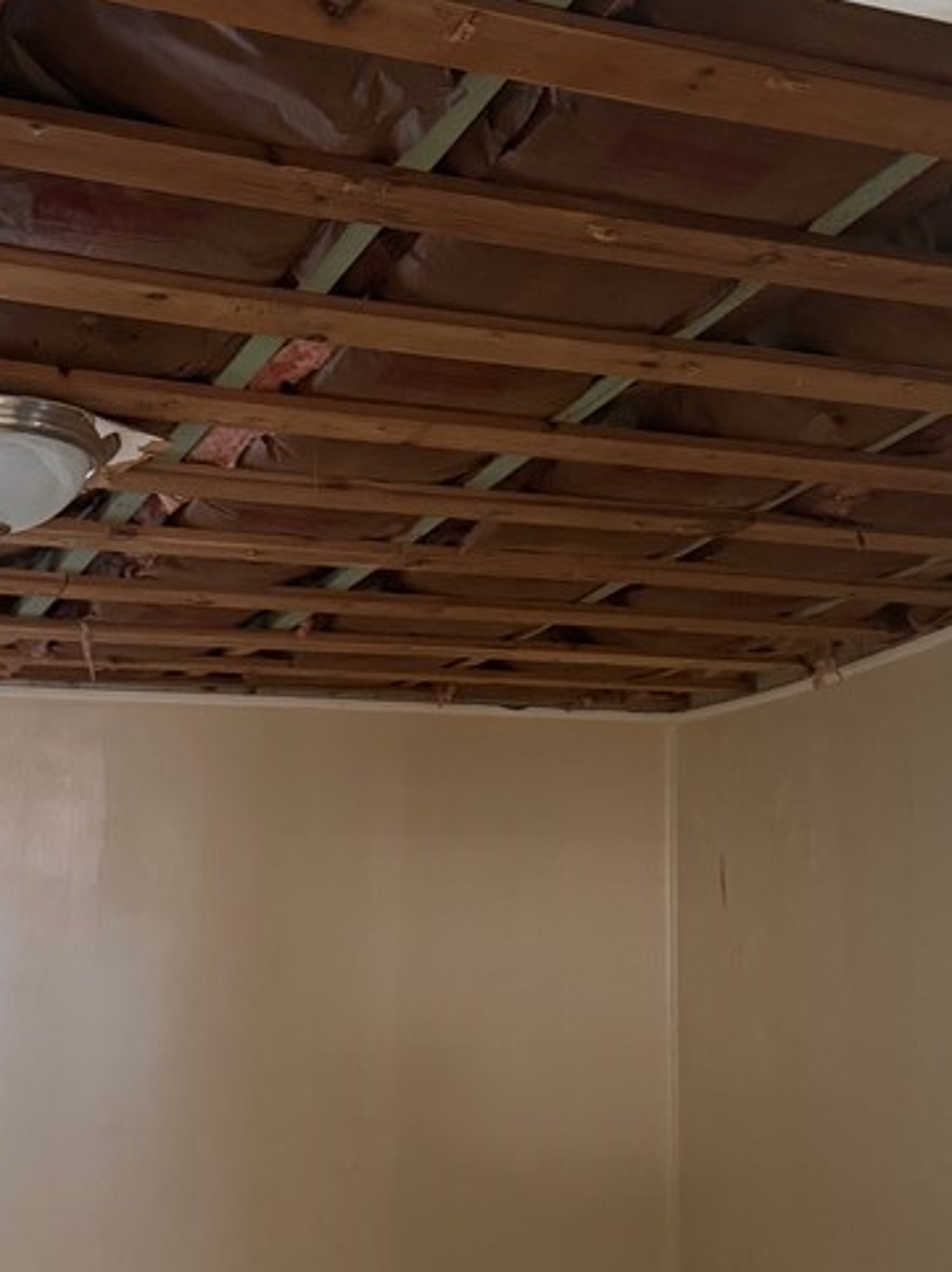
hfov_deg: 28.5
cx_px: 432
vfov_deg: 37.5
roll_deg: -1.5
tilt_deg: +6.2
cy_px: 610
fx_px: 1872
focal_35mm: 51
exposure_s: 1/43
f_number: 1.78
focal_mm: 6.76
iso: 800
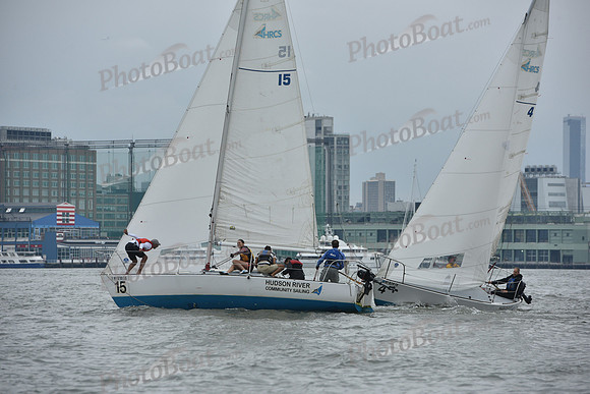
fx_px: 3278
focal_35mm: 200
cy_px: 197
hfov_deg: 10.3
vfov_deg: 6.9
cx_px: 295
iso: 400
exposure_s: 1/800
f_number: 8
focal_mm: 200
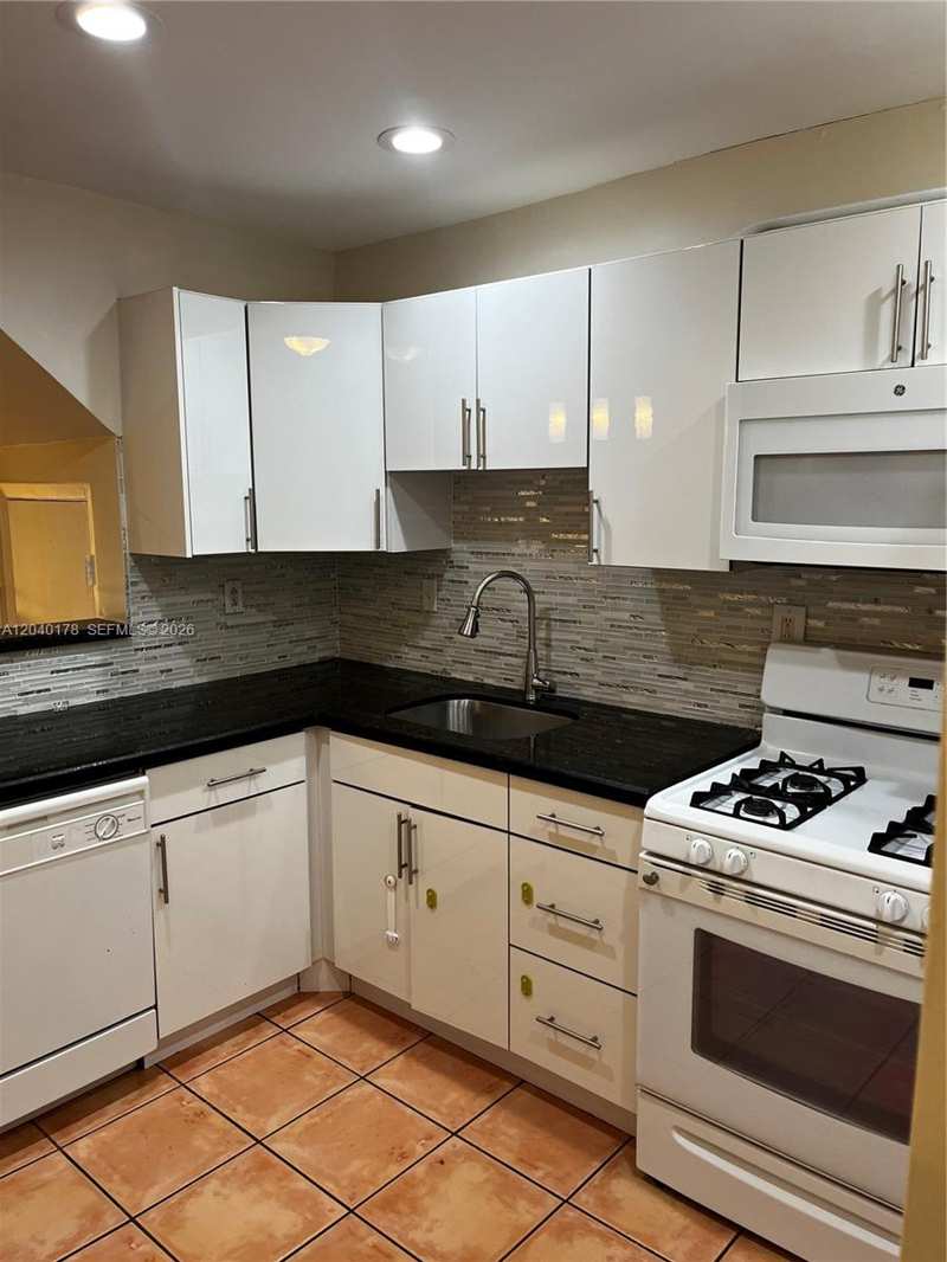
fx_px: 948
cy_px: 631
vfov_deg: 67.3
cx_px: 474
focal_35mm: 26
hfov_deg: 53.1
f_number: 1.6
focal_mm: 5.1
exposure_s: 1/120
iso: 100
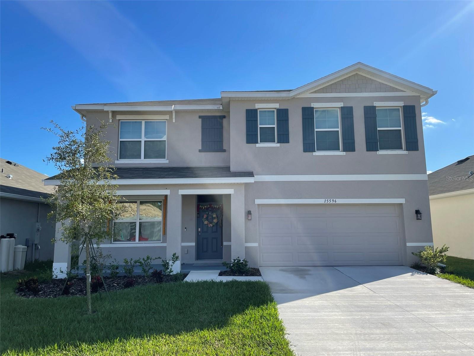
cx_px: 237
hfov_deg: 67.3
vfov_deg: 53.1
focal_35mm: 26
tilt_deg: +8.5
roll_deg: +0.9
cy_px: 178
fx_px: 356
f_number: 1.6
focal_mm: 4.2
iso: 32
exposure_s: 1/2747
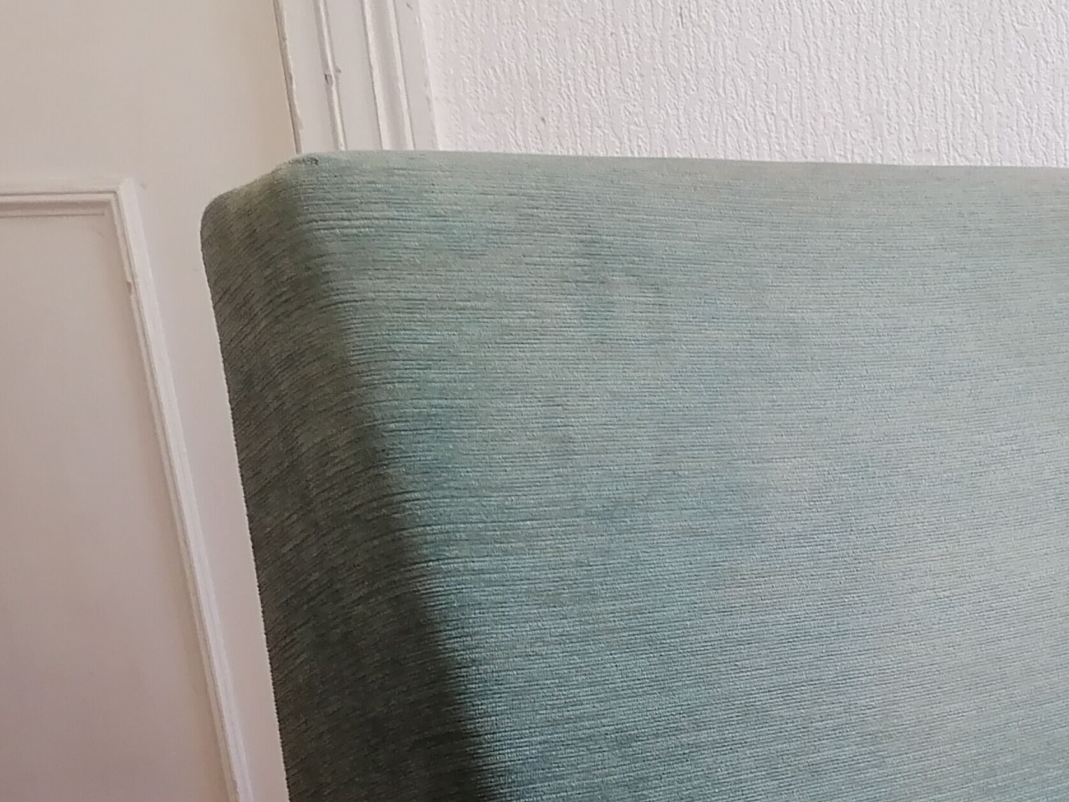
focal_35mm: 62
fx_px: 1915
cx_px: 1122
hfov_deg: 28.8
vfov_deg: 22.3
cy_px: 891
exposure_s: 1/33.3
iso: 200
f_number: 1.8
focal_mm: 5.3
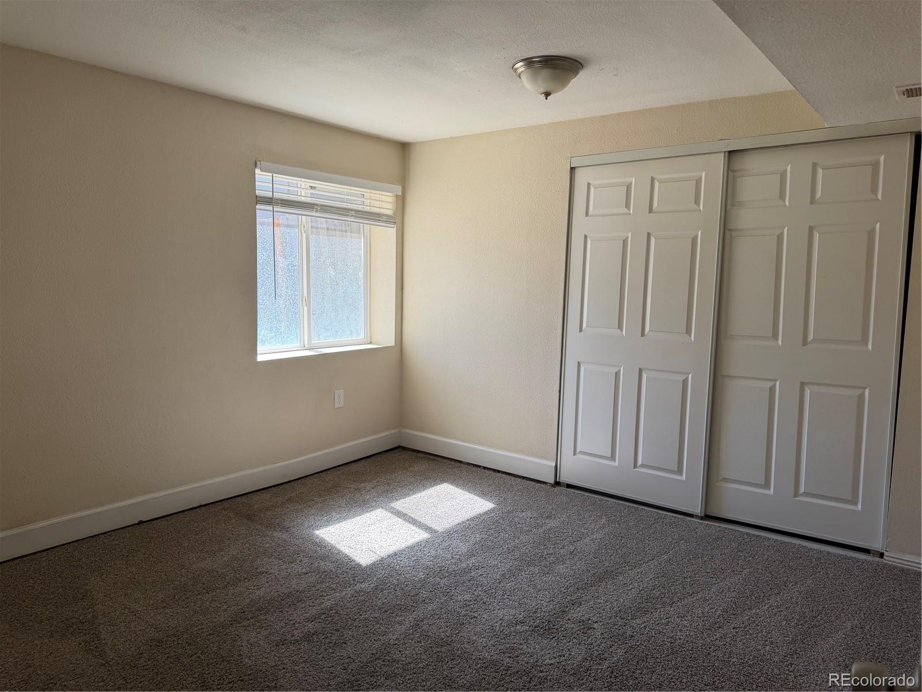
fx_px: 639
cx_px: 461
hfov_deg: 71.6
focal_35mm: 24
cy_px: 346
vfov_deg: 56.8
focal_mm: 6.76
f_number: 1.78
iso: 100
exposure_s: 1/535
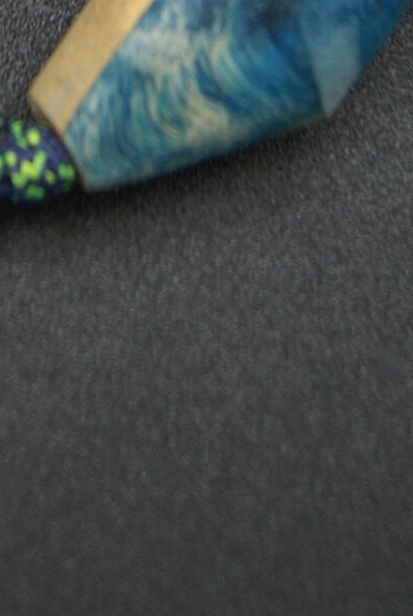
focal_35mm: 180
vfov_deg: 10.4
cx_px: -78
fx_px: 3087
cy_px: -636
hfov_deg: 7.6
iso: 100
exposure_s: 1/50
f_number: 4.5
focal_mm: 28
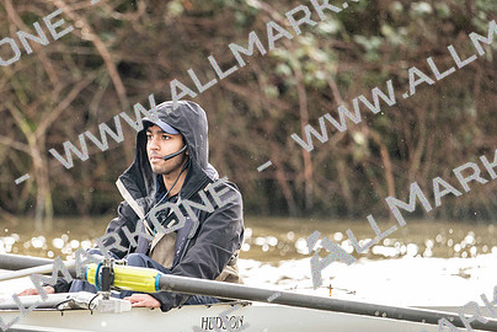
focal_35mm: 574
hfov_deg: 3.6
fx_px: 7930
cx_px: 202
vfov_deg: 2.4
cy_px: 173
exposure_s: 1/1600
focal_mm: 400
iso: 800
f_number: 4.5
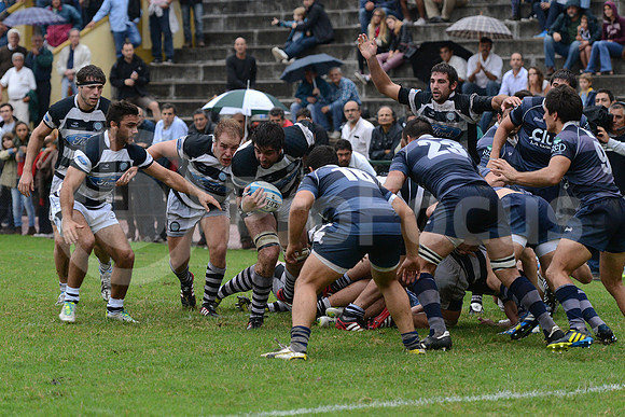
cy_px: 208
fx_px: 2605
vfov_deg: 9.2
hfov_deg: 13.7
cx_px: 312
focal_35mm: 150
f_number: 4
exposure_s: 1/500
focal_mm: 150
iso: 3200
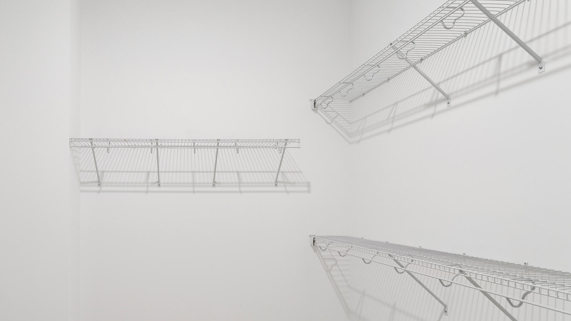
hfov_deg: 76.0
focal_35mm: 23
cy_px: 209
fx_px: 348
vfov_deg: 48.8
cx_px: 186
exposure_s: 1/8
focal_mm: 14
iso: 200
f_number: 8
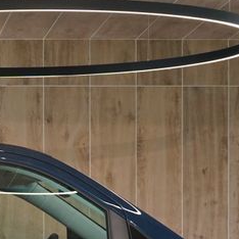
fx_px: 1742
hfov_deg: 7.7
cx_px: -122
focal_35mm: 223
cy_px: 344
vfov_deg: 7.7
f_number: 5
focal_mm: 60
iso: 3200
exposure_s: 1/160
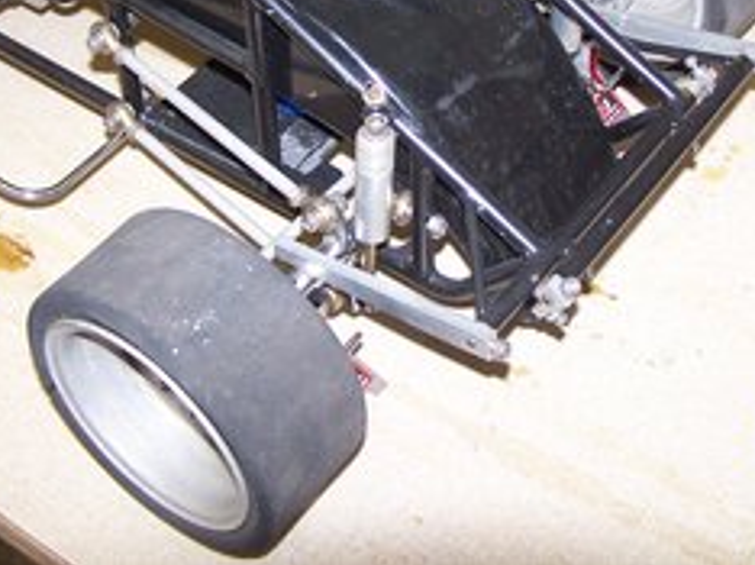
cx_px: 448
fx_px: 1416
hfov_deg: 29.8
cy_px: 84
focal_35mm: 65
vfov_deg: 22.1
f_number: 2.8
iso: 140
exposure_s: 1/60
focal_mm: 6.3
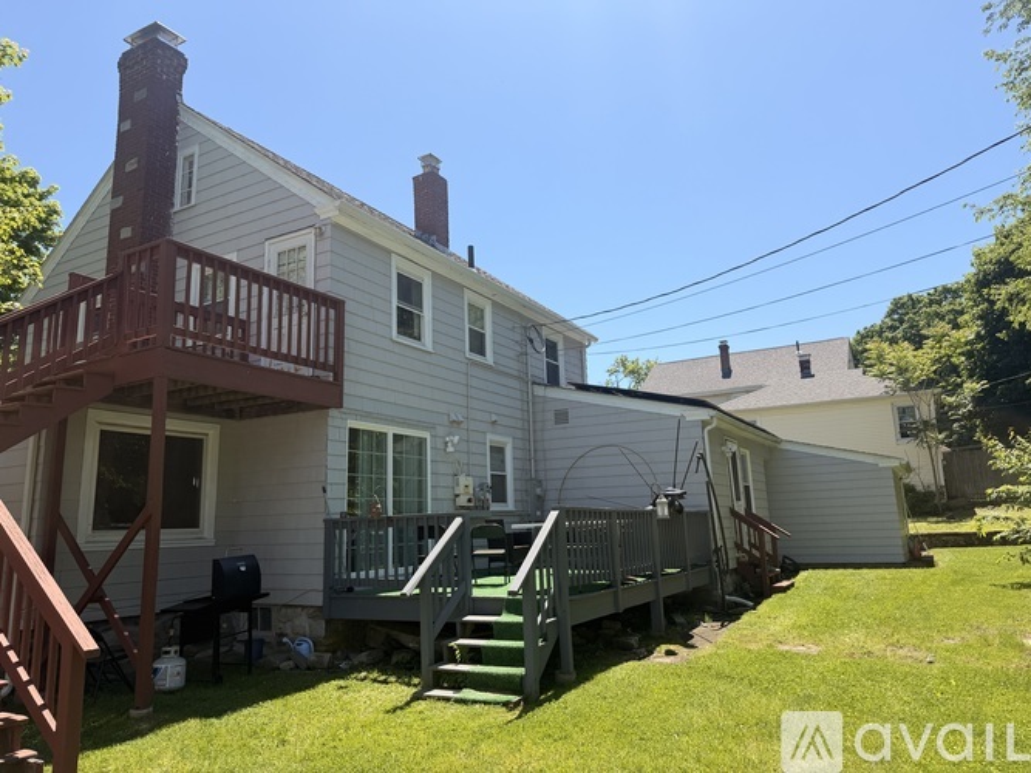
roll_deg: +1.9
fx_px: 715
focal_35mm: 24
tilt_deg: +11.8
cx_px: 516
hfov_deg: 71.6
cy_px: 386
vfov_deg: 56.8
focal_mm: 6.76
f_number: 1.78
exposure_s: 1/3279
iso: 80
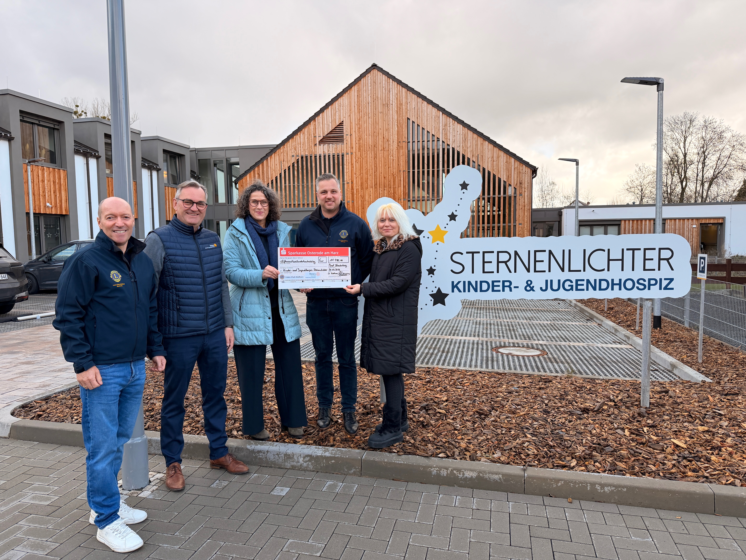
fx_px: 517
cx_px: 373
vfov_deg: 56.8
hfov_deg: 71.6
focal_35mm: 24
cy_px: 280
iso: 100
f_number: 1.78
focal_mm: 6.76
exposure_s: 1/822
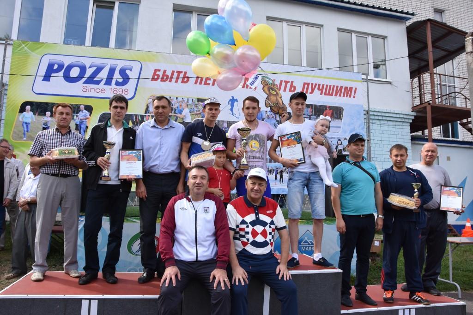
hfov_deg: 67.4
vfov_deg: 47.9
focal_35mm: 27
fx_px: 355
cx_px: 236
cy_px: 158
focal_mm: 18
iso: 560
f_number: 8
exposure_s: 1/500
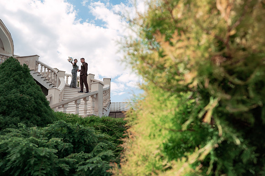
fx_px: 221
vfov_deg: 43.6
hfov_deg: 61.9
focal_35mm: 30
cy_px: 88
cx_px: 125
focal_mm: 28
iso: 160
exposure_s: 1/1250
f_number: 4
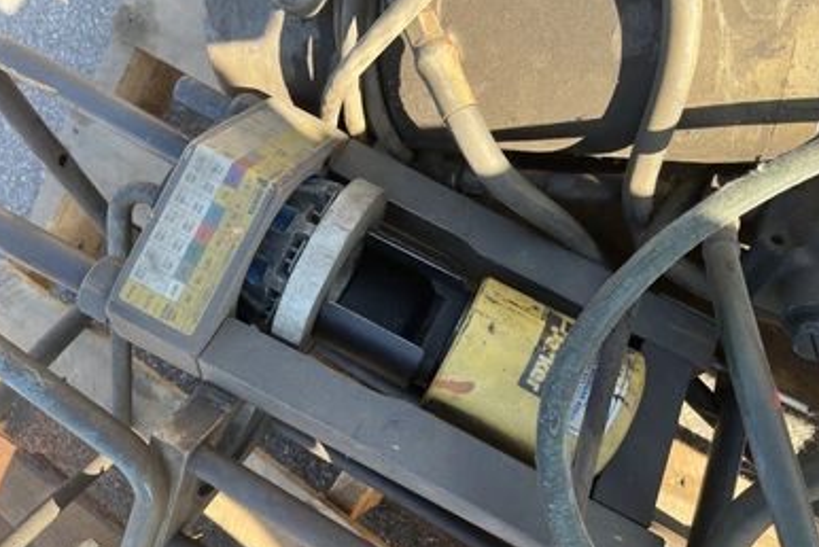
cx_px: 401
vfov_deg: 46.4
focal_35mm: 28
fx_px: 637
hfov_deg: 65.4
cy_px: 297
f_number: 1.6
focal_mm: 5.1
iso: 40
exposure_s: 1/234
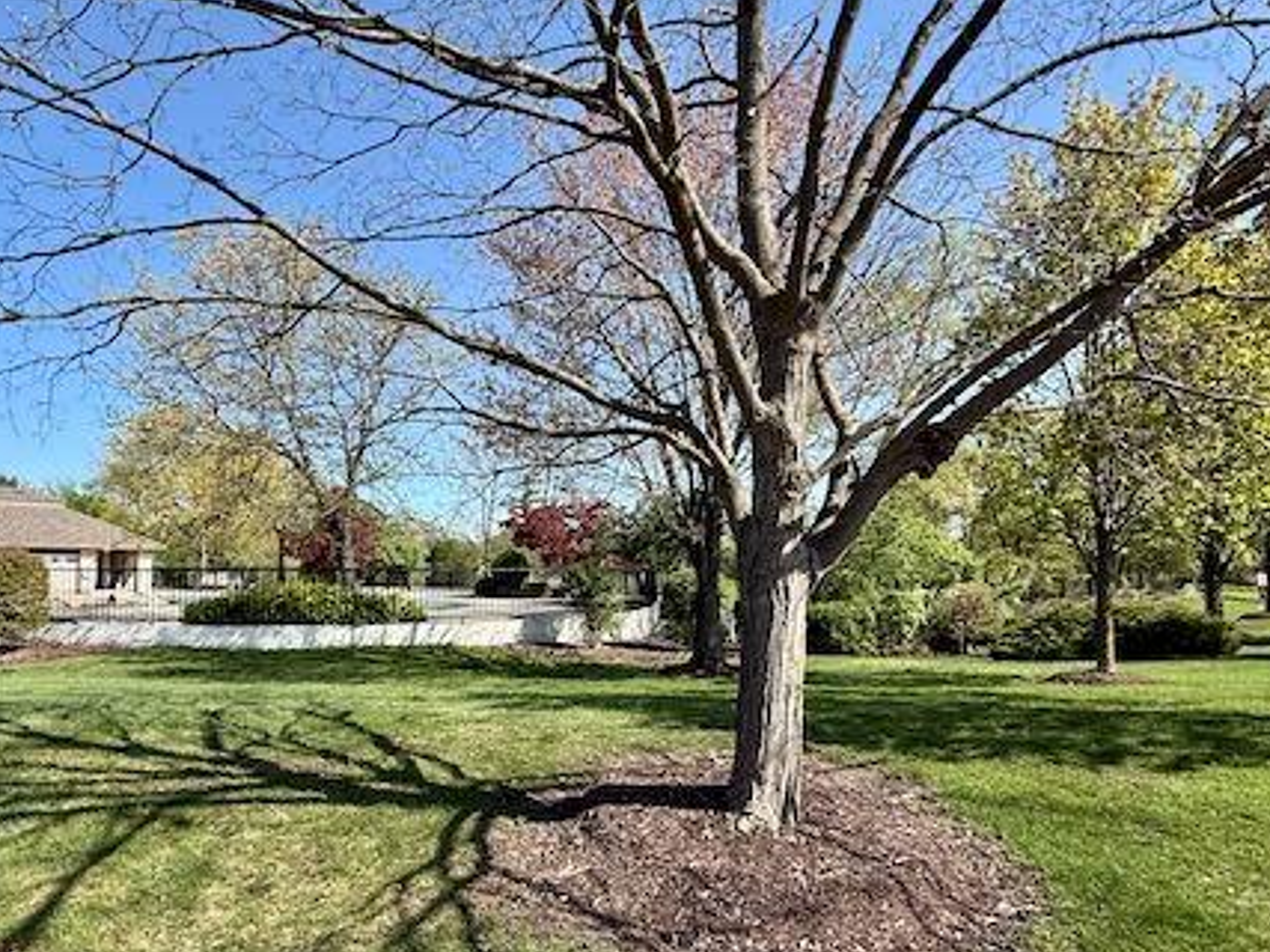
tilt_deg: +3.0
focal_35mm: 21
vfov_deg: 63.2
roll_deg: -1.0
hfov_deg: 78.7
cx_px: 556
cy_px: 533
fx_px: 770
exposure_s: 1/970
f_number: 2.2
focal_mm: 2.22
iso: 50
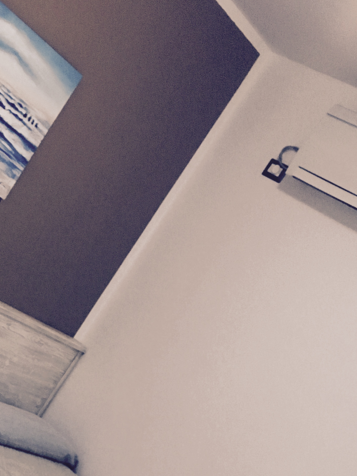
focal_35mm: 61
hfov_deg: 23.5
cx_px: 53
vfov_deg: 29.3
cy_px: 491
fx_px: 839
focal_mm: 4.15
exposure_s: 1/17
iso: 320
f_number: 2.2
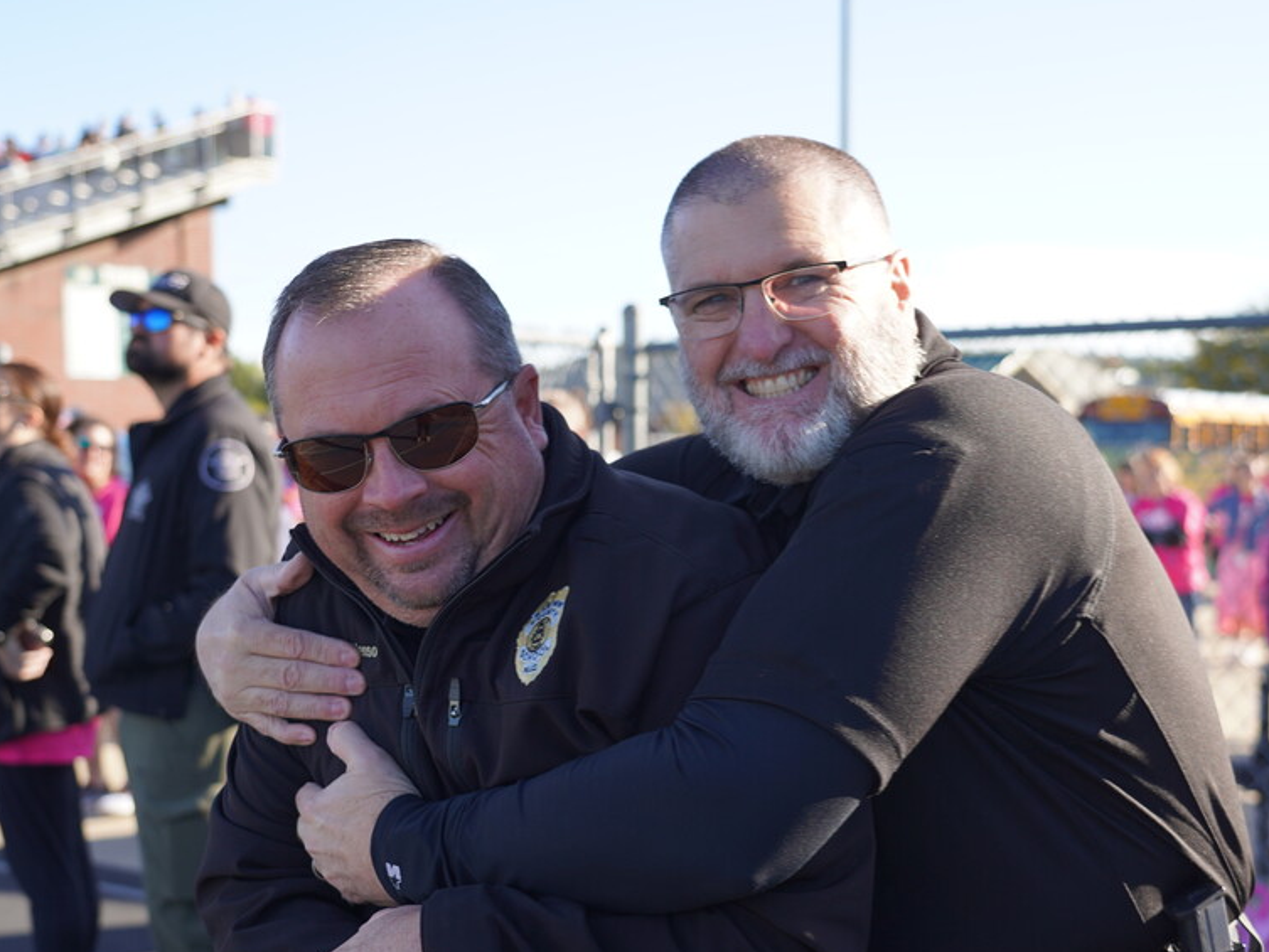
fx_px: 1870
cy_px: 538
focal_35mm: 51
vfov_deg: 28.5
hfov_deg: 37.5
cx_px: 585
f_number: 4
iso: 100
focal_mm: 39
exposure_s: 1/250
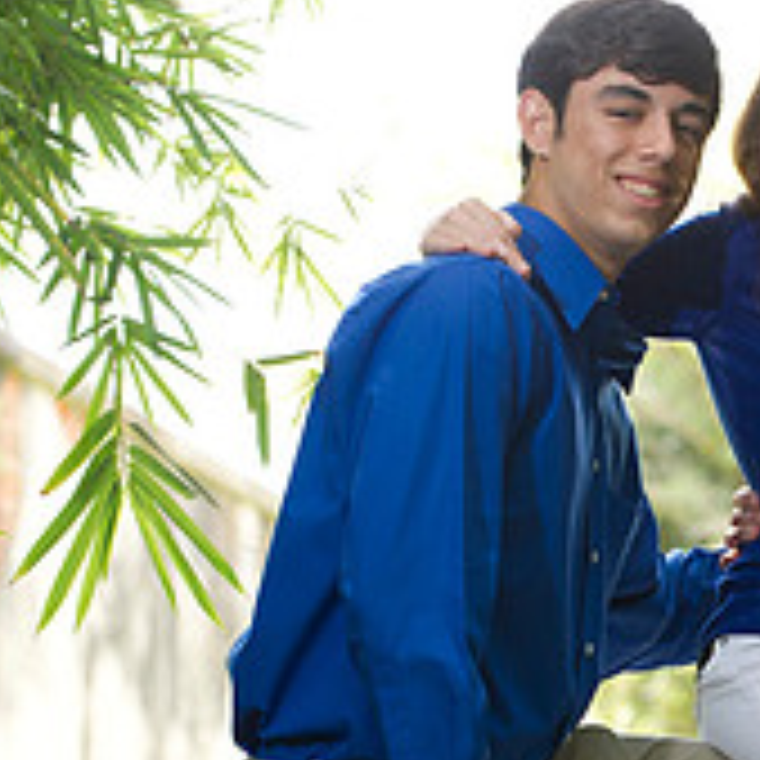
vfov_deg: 5.5
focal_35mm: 320
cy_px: 639
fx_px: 7949
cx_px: 742
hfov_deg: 5.5
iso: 320
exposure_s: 1/125
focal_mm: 110
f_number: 4
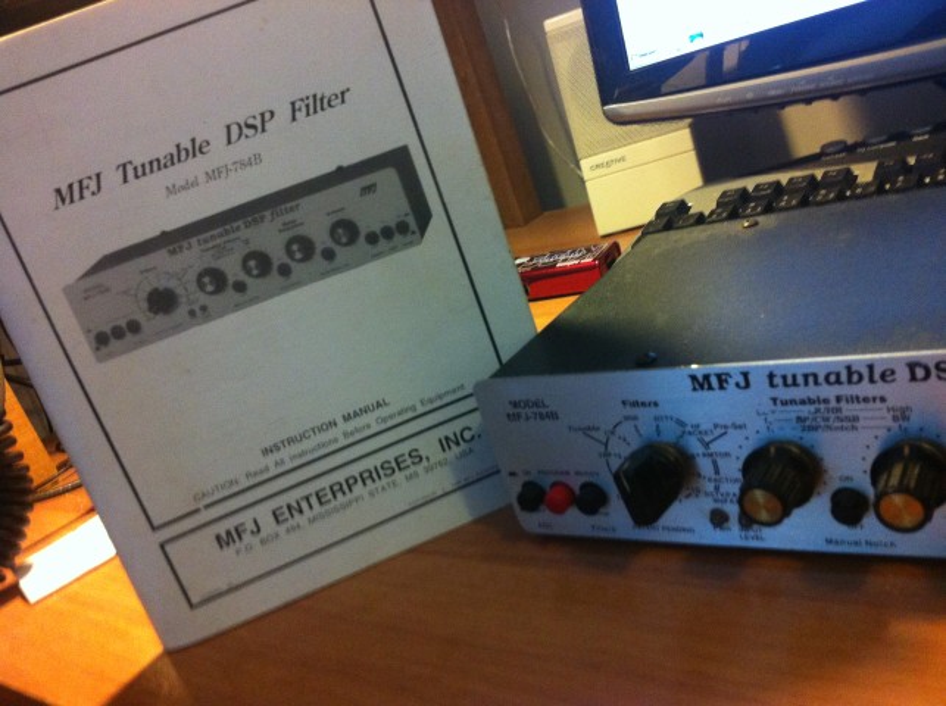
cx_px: 473
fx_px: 955
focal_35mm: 35
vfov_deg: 40.6
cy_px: 353
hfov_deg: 52.7
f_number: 2.8
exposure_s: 1/17
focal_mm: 3.85
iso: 320
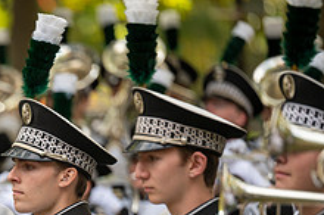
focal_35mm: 528
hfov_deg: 3.9
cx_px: -94
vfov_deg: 2.6
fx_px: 4745
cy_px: 271
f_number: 2.8
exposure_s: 1/500
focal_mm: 200
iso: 160
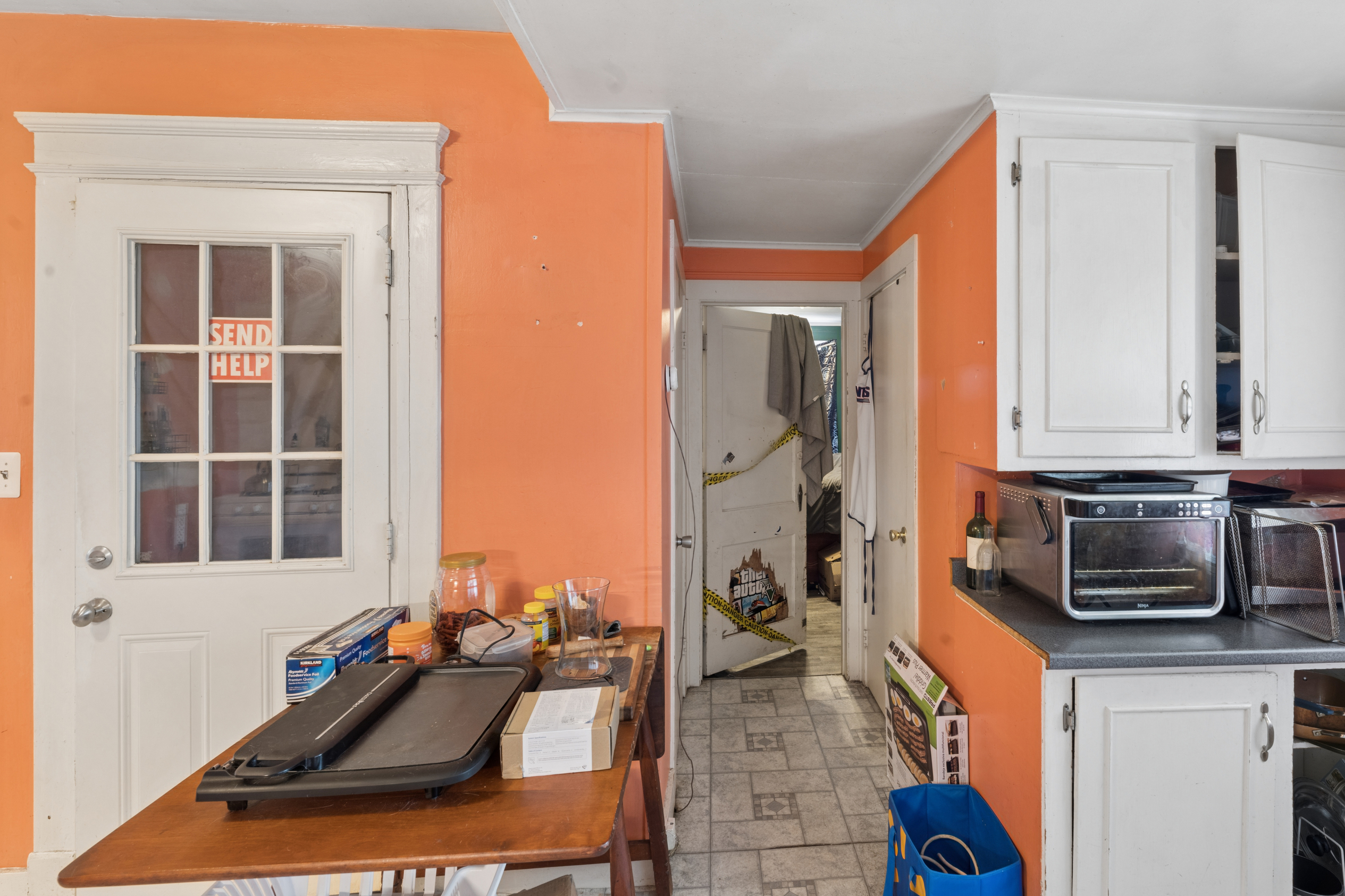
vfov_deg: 70.3
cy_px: 405
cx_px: 767
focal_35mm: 17
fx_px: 635
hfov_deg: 92.7
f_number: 13
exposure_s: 1/1.25
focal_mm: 14
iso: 400
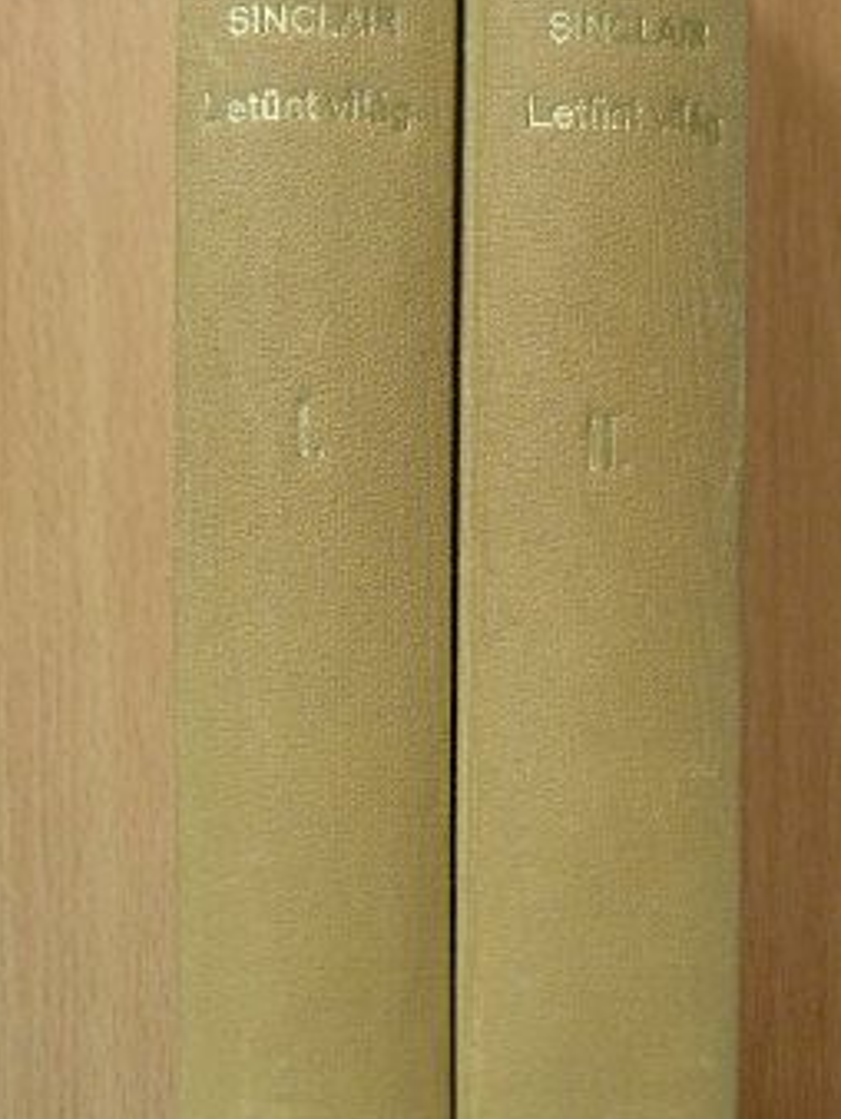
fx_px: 2297
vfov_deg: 27.3
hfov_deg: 20.7
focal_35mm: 71
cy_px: 445
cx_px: 490
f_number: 3.5
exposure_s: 1/14.2
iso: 200
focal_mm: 8.8
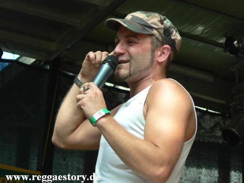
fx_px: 1078
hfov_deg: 12.9
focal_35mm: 153
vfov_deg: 9.7
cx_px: 122
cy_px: 92
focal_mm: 26.2
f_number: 3.6
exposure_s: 1/80
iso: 64
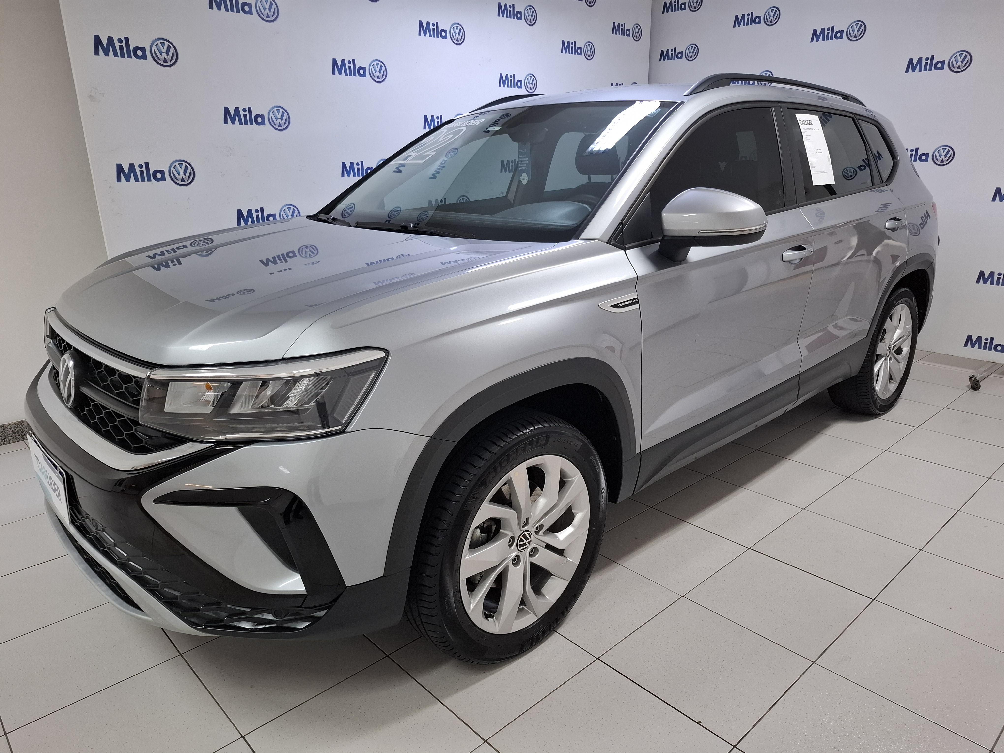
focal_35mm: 23
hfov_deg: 73.9
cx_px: 502
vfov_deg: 58.9
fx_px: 667
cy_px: 376
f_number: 1.8
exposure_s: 1/60
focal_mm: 5.54
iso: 320
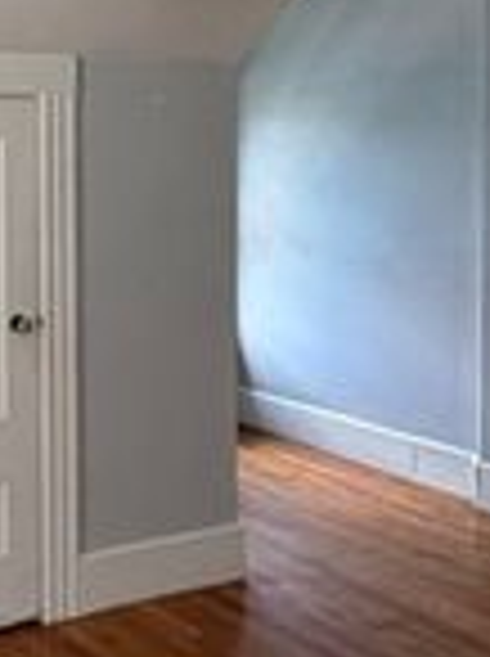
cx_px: 31
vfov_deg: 30.1
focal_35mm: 64
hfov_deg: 22.2
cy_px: 218
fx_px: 1211
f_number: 2.2
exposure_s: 1/121
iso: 160
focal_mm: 2.22
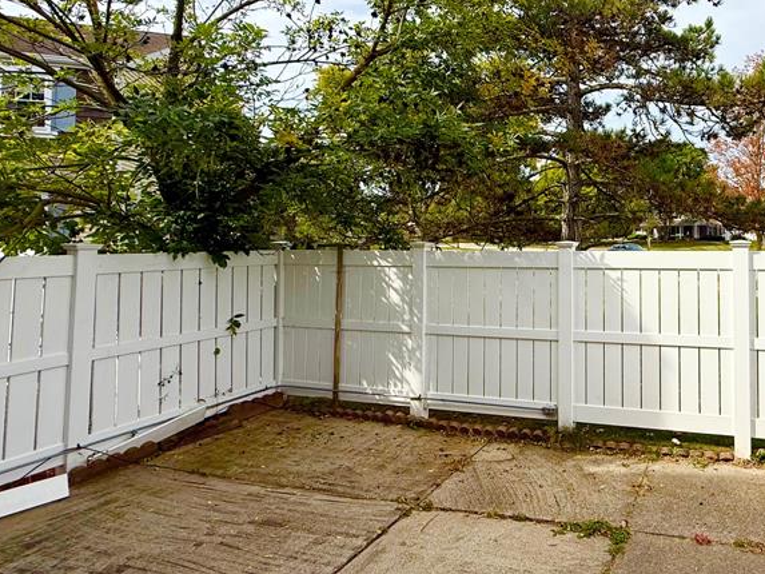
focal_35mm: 25
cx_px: 589
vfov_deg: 54.2
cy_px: 212
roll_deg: +0.5
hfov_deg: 64.5
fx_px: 553
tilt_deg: +2.7
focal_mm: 2.22
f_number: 2.2
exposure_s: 1/2506
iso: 50
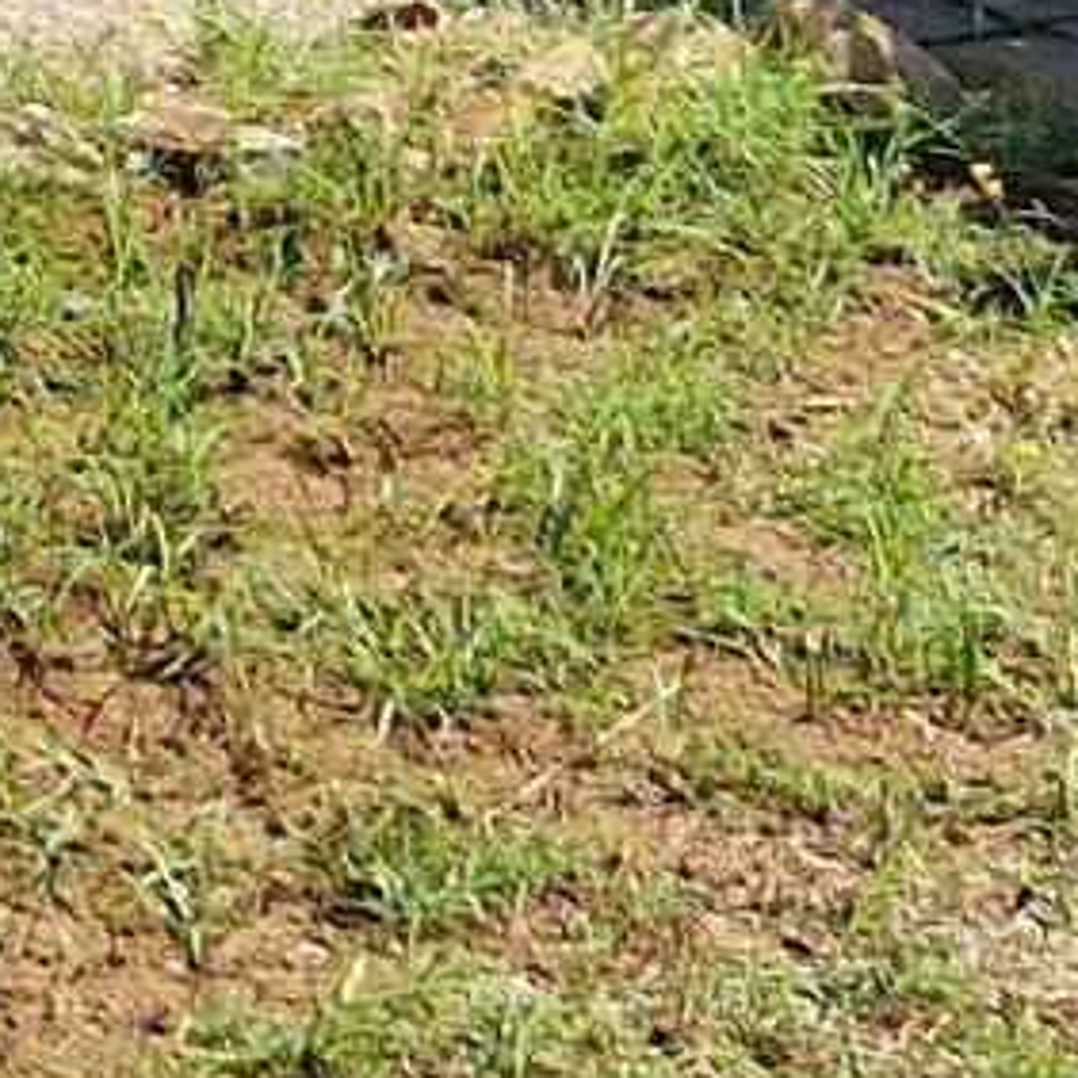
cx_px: -1946
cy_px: -1353
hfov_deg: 7.7
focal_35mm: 202
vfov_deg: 8.1
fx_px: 7117
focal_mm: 5.4
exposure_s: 1/1256
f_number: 1.8
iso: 50
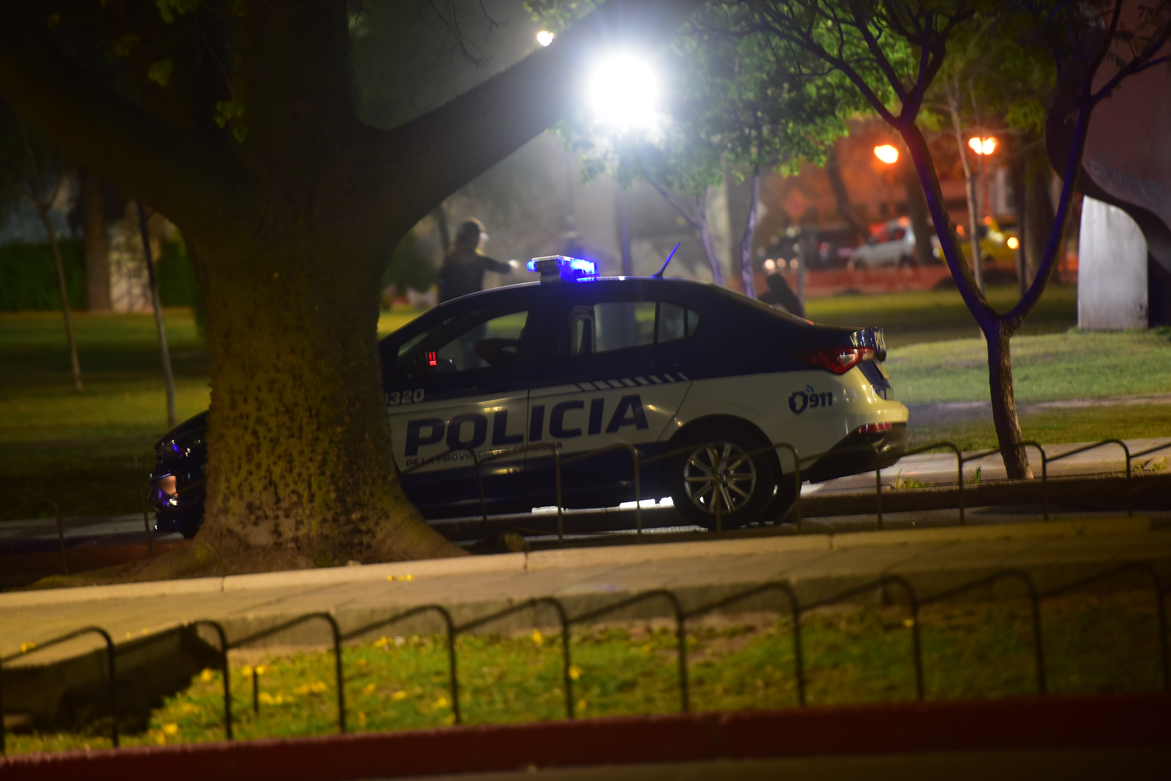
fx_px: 6505
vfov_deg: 6.9
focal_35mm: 200
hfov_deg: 10.3
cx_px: 586
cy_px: 390
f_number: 2.8
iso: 1250
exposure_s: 1/25
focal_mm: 200
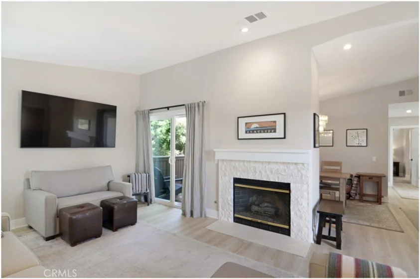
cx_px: 210
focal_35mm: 16
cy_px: 140
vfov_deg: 71.9
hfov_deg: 95.0
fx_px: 192
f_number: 2.8
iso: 100
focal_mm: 11
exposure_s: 1/100
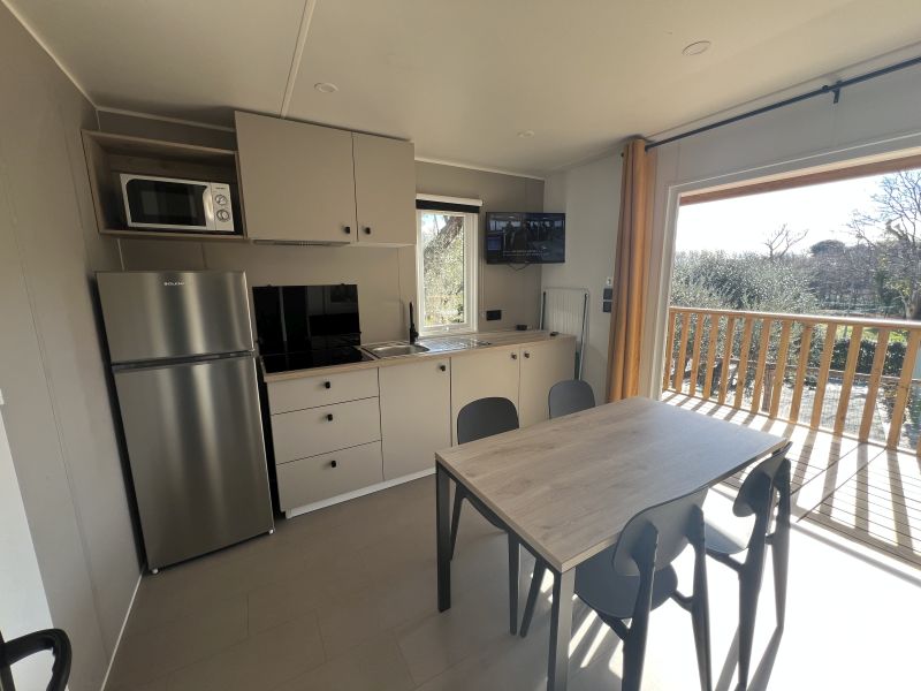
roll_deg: +1.1
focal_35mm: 13
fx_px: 346
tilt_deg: -10.8
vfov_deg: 89.9
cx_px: 460
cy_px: 346
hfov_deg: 106.2
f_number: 1.8
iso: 32
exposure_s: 1/130
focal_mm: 1.57
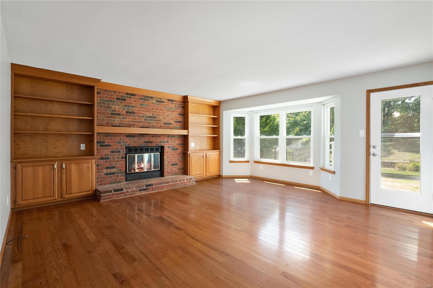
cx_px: 216
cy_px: 144
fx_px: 192
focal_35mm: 16
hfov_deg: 96.7
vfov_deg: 73.7
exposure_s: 1/6
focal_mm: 8
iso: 400
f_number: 8
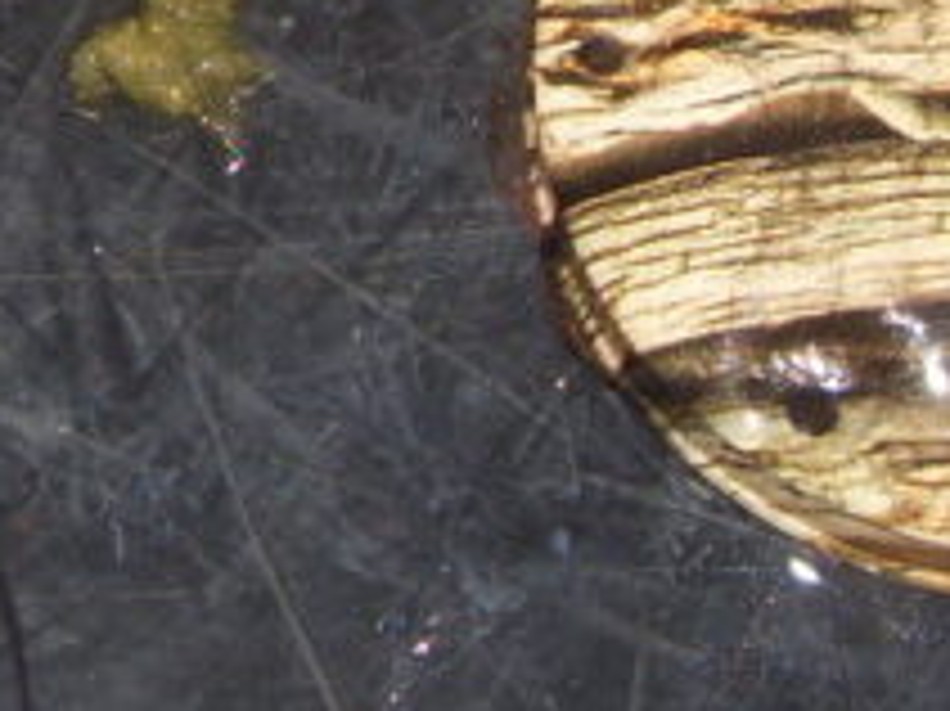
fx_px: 3648
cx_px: 491
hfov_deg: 14.8
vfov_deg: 10.7
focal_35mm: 133
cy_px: -382
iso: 100
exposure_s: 1/45
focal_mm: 6.3
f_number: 2.8
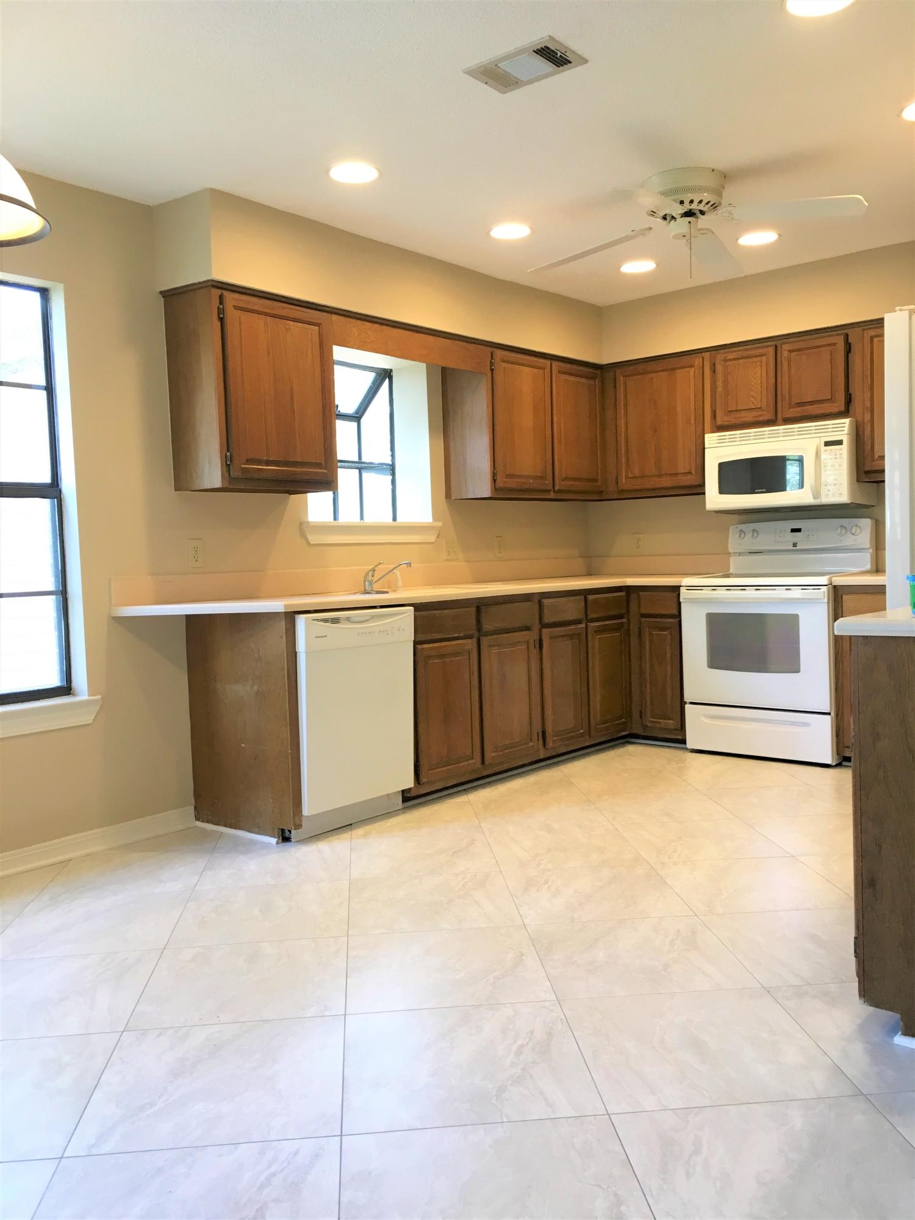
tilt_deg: -4.9
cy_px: 610
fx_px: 1022
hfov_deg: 48.2
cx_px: 458
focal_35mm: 29
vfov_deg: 61.7
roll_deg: +2.4
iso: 64
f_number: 2.2
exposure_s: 1/30
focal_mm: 4.15
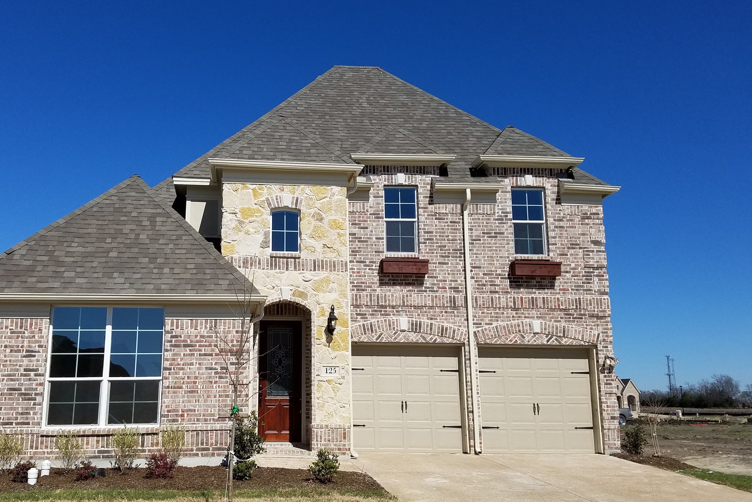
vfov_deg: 41.1
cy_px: 260
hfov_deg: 58.4
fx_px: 668
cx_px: 312
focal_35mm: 32
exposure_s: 1/5264
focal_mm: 4.2
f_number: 1.7
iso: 50
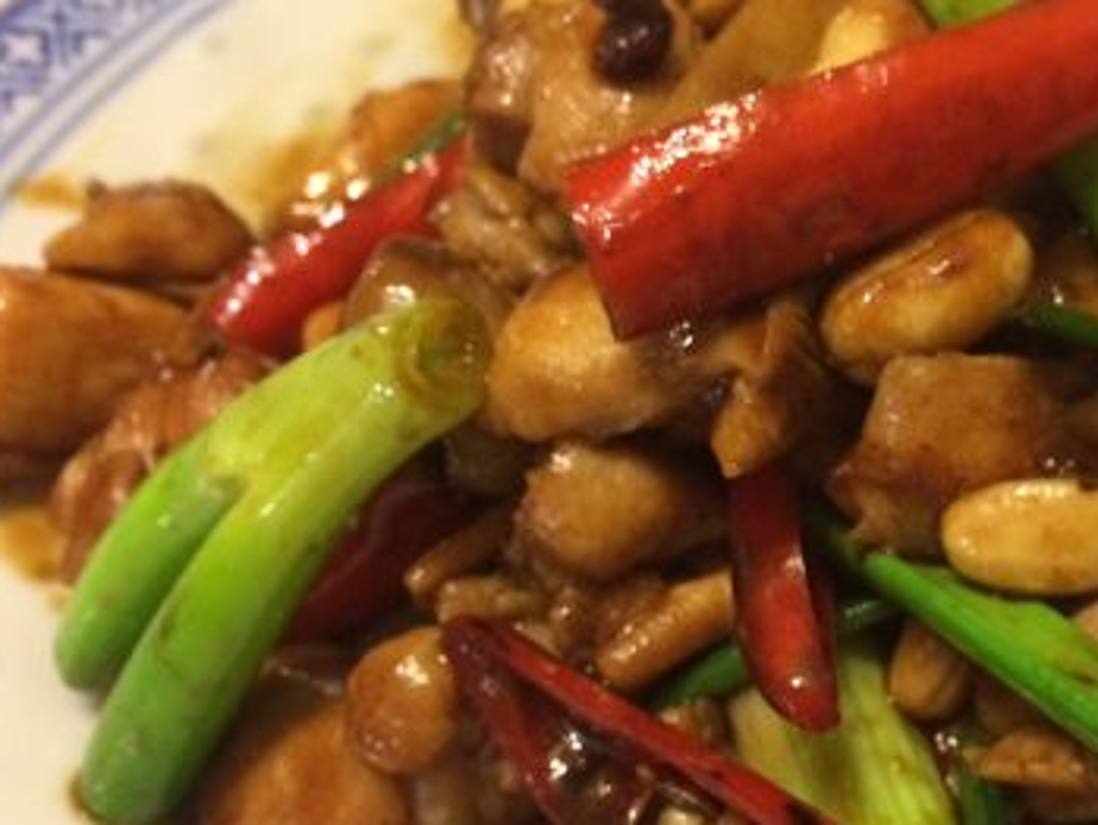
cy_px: 504
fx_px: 1745
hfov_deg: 33.3
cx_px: 963
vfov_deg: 26.5
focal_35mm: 55
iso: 320
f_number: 2.2
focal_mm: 4.12
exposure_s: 1/15
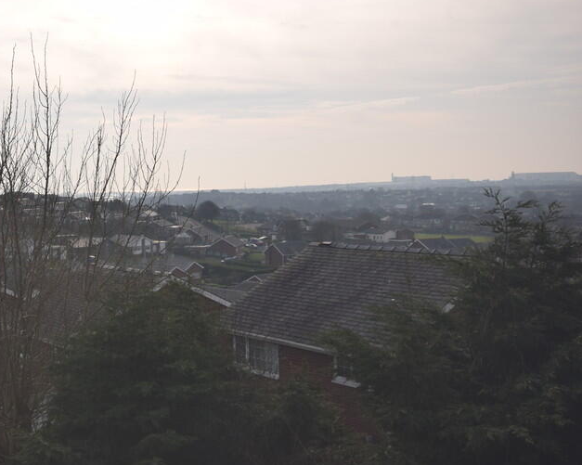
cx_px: 123
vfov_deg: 32.6
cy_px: 185
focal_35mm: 46
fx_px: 792
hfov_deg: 38.9
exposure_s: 1/200
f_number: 11
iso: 100
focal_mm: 20
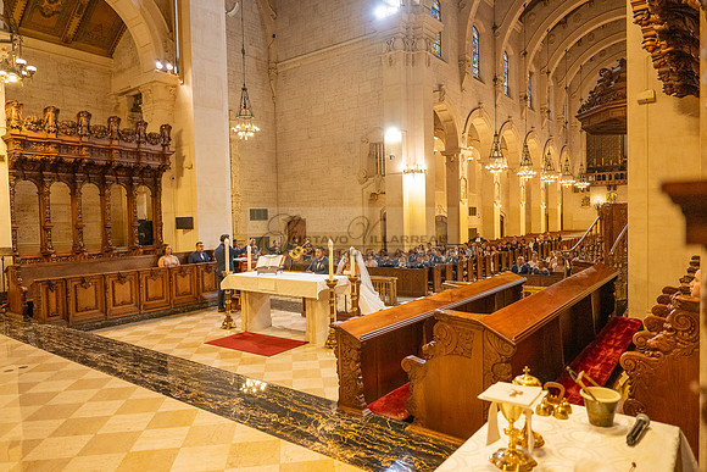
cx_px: 354
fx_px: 471
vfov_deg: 53.2
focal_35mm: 24
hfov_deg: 73.7
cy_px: 236
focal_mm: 24
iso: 2000
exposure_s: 1/200
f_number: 2.8
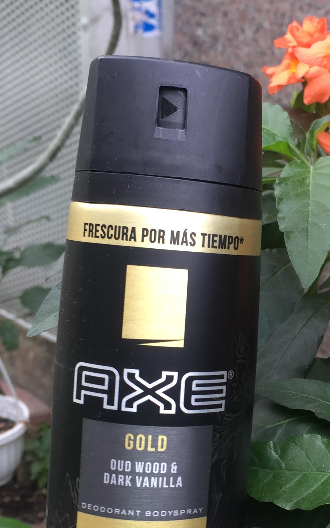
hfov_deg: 23.3
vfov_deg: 37.4
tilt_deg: -23.9
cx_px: 303
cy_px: 319
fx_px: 777
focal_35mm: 54
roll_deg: -6.1
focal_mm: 4.15
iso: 32
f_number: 2.2
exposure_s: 1/110
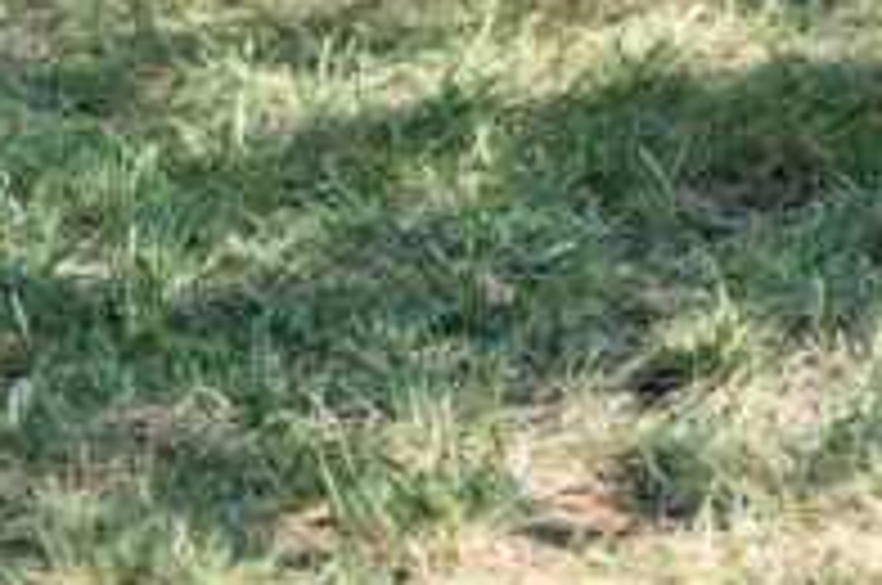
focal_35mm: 358
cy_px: -884
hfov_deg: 5.6
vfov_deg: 3.8
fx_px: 8757
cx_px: 1701
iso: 200
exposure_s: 1/2000
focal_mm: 70
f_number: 2.8
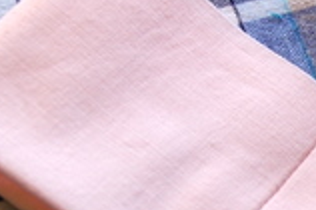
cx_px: 380
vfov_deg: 7.7
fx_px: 1551
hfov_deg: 11.4
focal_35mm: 177
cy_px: 111
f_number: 5.6
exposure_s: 1/125
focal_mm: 31
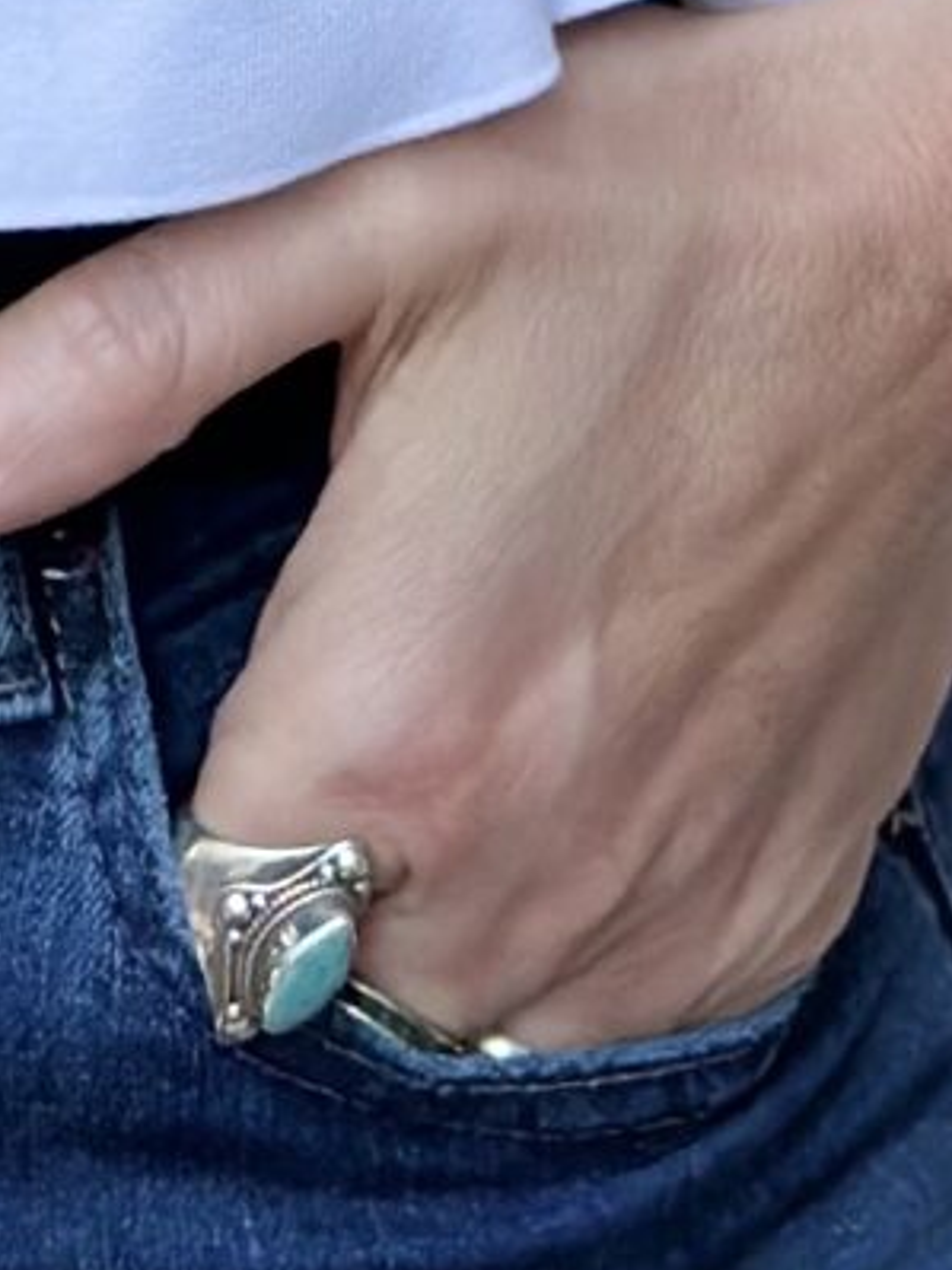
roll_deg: -0.2
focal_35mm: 308
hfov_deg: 4.8
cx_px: -570
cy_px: -2795
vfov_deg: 5.9
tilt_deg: -2.3
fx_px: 11300
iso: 80
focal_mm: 6.86
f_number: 1.78
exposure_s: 1/1695
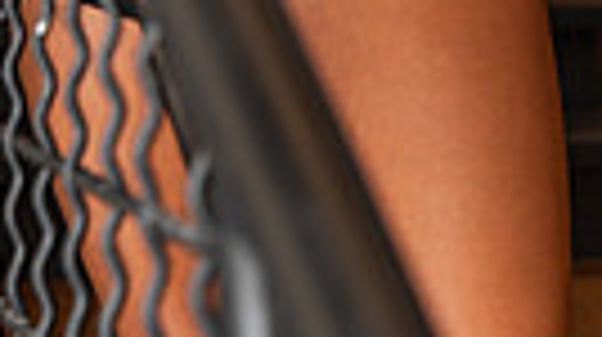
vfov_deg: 6.6
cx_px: 252
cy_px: -607
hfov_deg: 12.7
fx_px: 2694
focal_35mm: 169
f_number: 3.5
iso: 100
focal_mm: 48
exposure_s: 1/100
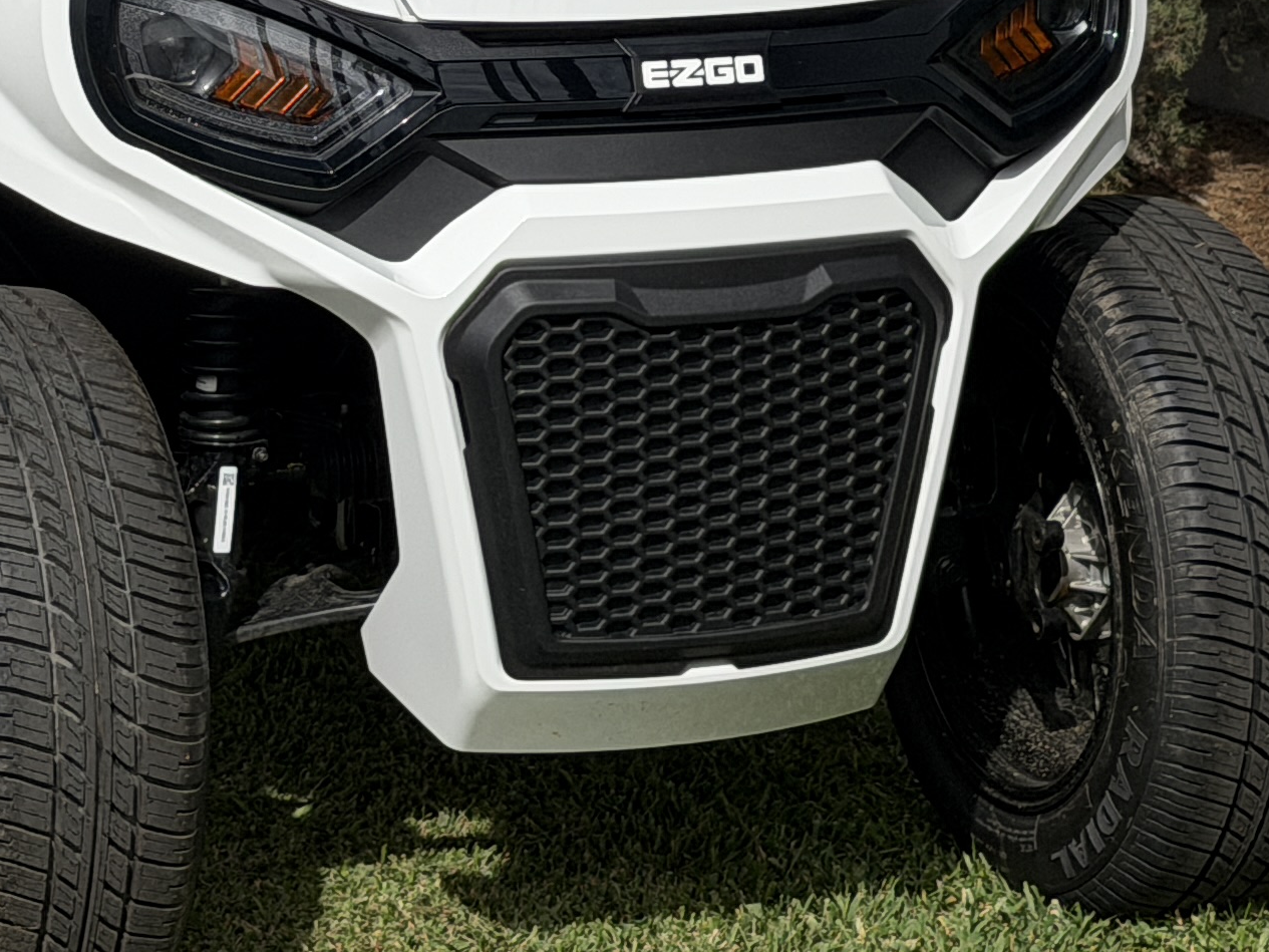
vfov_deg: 9.6
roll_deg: -2.2
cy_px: -196
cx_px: 446
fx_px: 5609
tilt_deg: -1.3
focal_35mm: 153
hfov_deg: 12.9
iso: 64
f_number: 1.78
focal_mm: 6.76
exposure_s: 1/8772
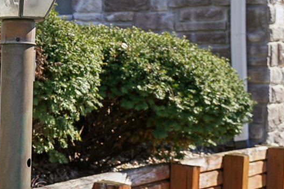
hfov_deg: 16.1
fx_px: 852
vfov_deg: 12.5
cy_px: -10
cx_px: -221
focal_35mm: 108
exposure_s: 1/125
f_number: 7.1
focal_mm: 28
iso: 100
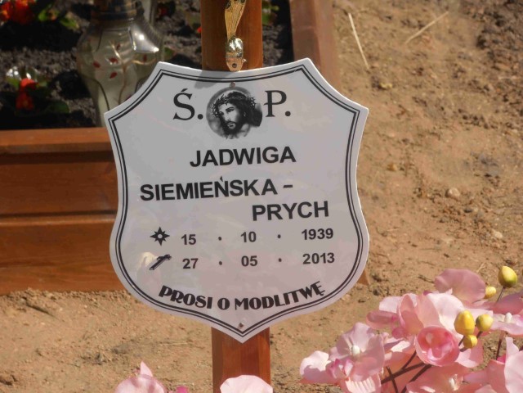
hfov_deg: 10.0
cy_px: 196
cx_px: 262
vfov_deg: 7.5
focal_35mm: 198
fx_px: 2992
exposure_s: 1/500
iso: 80
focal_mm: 35.05
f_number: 5.8
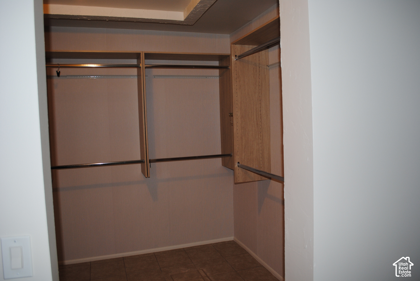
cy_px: 140
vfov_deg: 48.1
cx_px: 210
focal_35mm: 27
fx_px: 315
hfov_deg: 67.3
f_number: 3.5
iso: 200
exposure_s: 1/60
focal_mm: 18
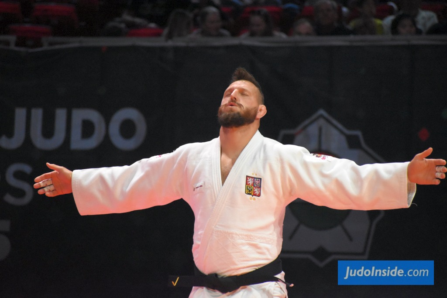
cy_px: 149
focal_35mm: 360
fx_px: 4470
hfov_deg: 5.7
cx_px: 224
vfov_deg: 3.8
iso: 6400
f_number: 7.1
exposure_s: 1/640
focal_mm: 240
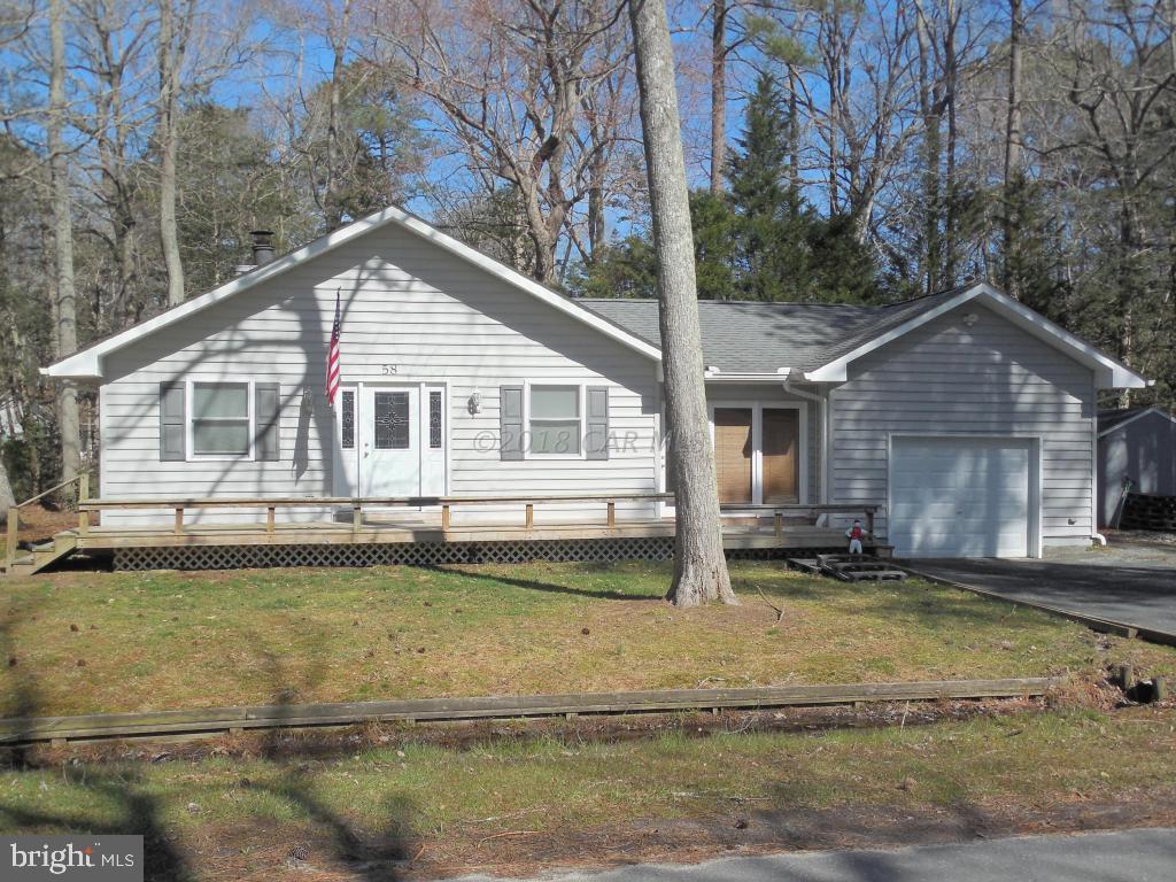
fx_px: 1189
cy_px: 441
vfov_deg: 40.7
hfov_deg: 52.6
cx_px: 588
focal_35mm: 35
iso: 125
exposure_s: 1/1250
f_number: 3.7
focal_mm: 6.3
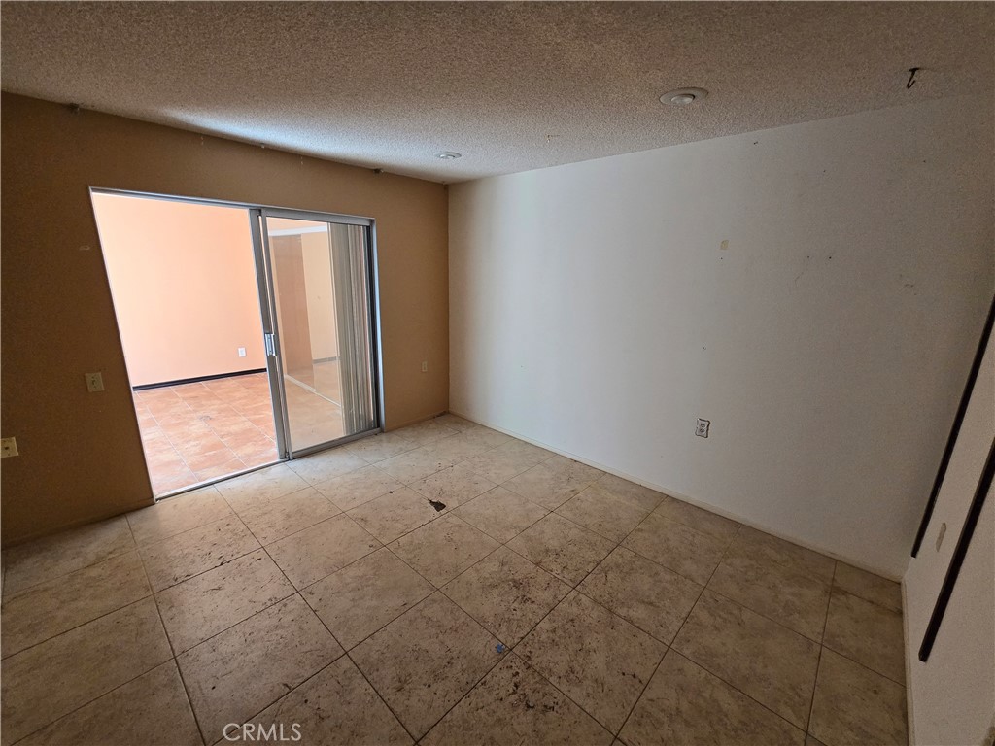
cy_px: 373
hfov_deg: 106.2
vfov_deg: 89.9
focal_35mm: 13
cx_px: 498
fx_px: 374
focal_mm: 2.2
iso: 250
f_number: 2.2
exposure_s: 1/100
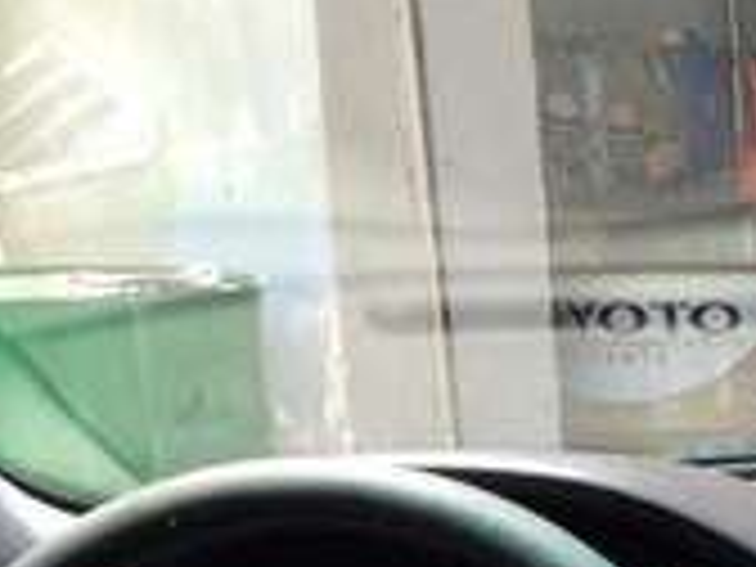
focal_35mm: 114
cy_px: 1028
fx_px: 2490
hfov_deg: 15.4
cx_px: 1264
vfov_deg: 11.9
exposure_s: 1/213
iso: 32
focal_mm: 4.15
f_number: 2.2
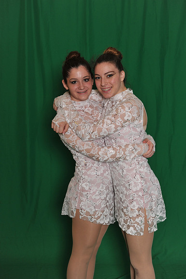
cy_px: 140
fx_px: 427
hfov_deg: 24.6
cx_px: 93
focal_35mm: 55
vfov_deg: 36.3
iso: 640
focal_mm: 55
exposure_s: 1/200
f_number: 4
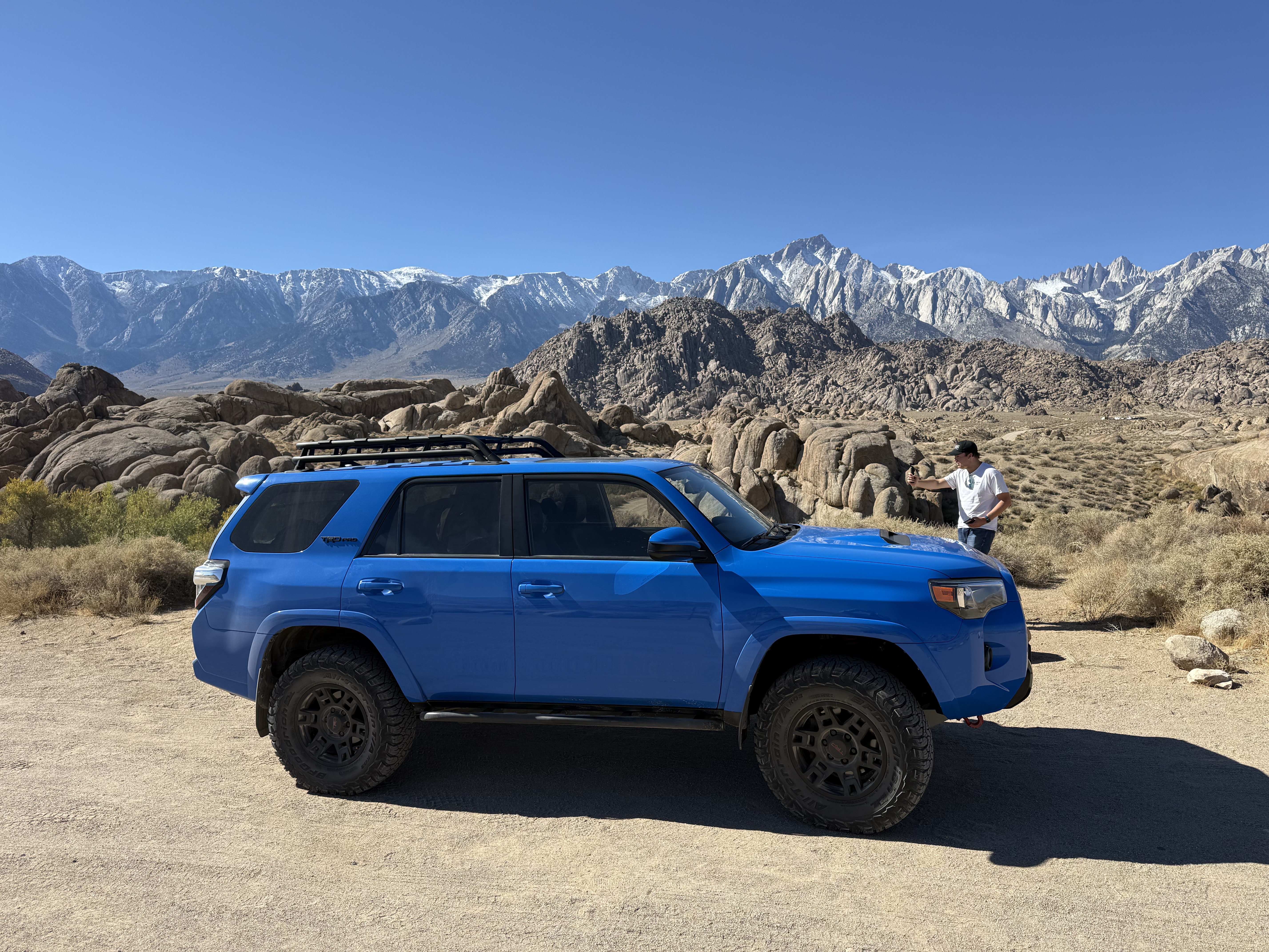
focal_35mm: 24
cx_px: 634
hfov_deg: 71.6
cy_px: 476
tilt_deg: -2.1
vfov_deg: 56.8
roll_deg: -0.6
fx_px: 880
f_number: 1.78
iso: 80
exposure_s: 1/4167
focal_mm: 6.76
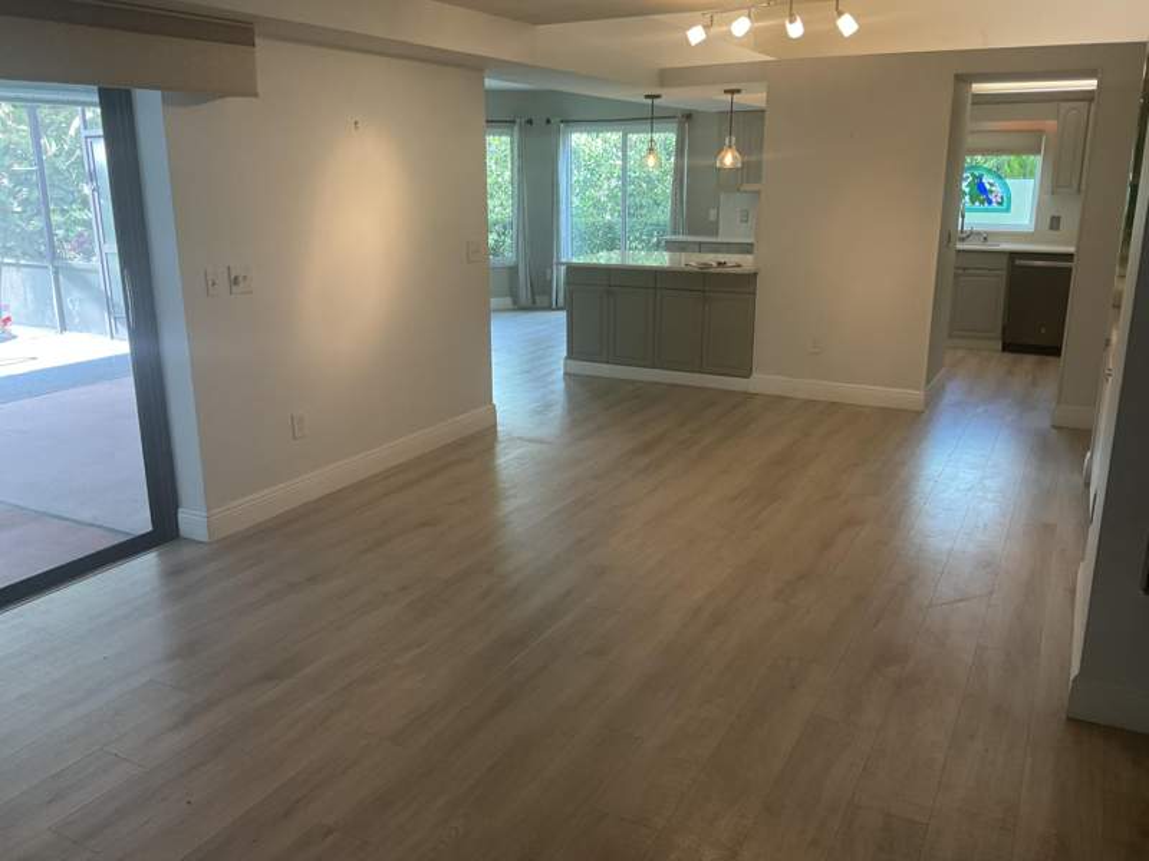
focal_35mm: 29
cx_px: 574
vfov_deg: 48.2
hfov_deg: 61.7
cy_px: 430
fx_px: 963
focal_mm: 3
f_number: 1.8
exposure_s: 1/60
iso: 80
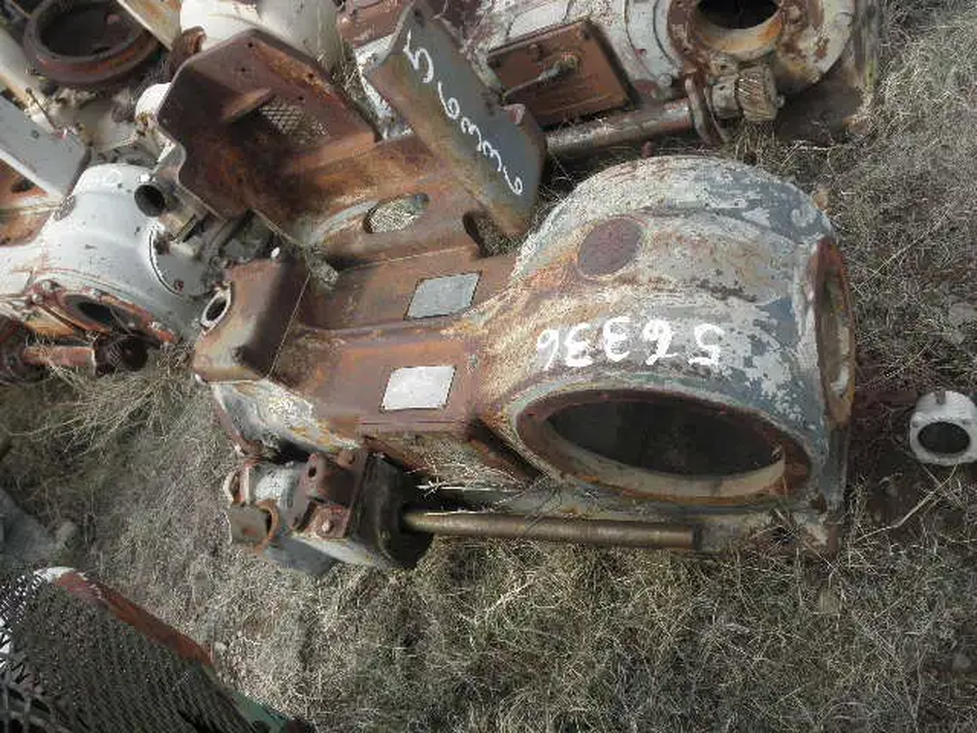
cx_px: 488
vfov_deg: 49.7
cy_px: 366
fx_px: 790
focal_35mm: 28
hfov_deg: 63.4
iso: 64
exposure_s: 1/500
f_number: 3
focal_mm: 5
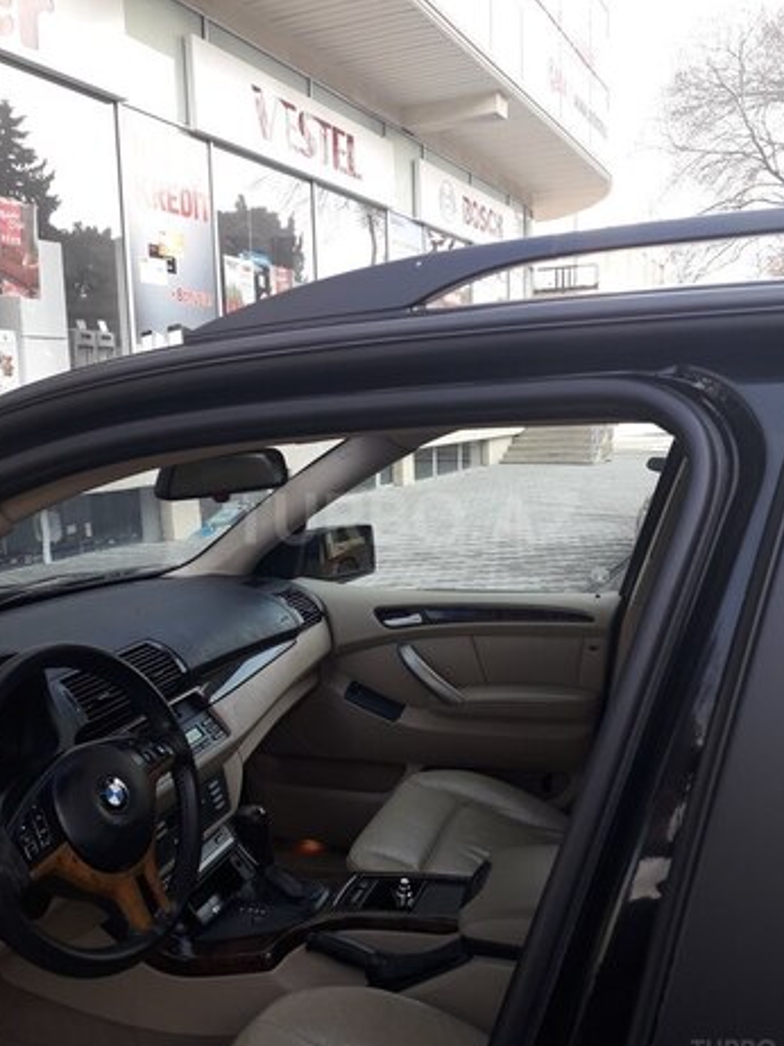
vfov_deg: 61.7
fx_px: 877
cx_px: 406
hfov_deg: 48.2
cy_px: 518
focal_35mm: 29
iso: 40
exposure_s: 1/184
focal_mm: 3.6
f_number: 1.9
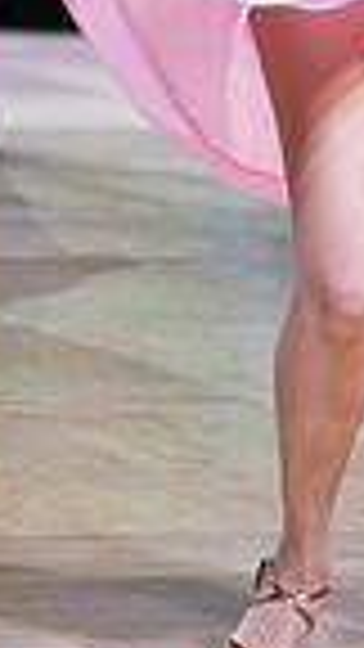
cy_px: -288
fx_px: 5062
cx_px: 29
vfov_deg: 7.2
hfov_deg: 4.1
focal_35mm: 295
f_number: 2.8
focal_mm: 70
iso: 640
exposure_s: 1/400
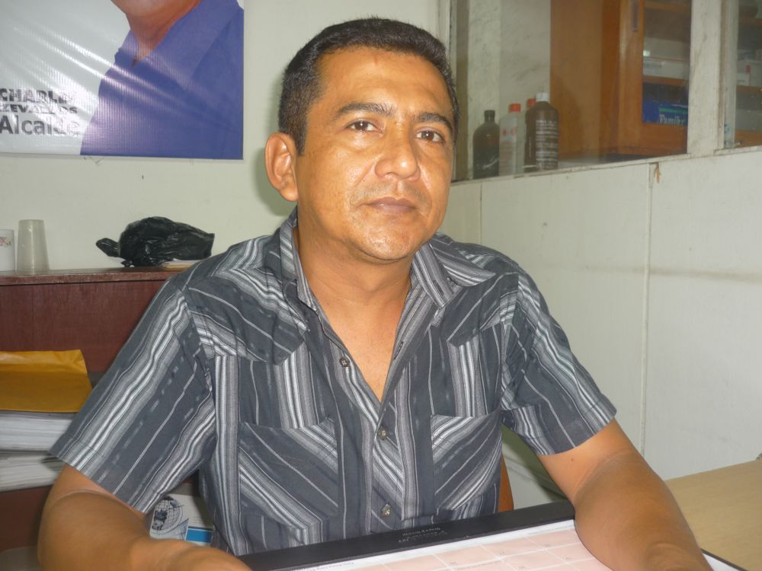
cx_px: 381
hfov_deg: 55.4
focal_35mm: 33
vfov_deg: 42.9
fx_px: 726
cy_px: 286
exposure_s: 1/30
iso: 100
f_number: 2.8
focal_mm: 5.5
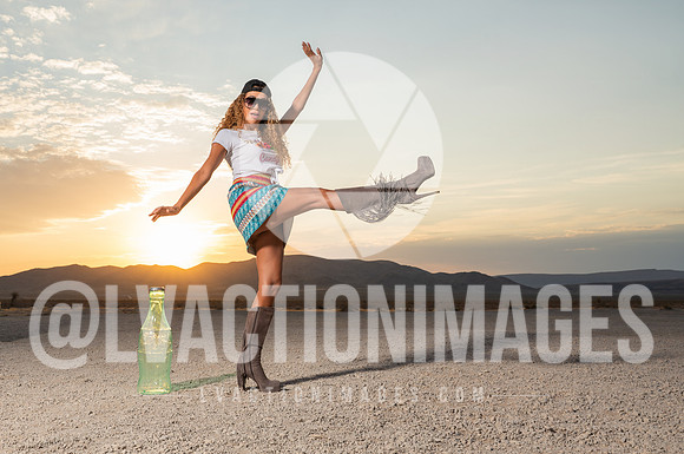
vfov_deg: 38.2
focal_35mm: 35
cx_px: 298
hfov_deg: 54.9
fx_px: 656
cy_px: 239
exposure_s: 1/125
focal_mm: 30
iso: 100
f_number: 8
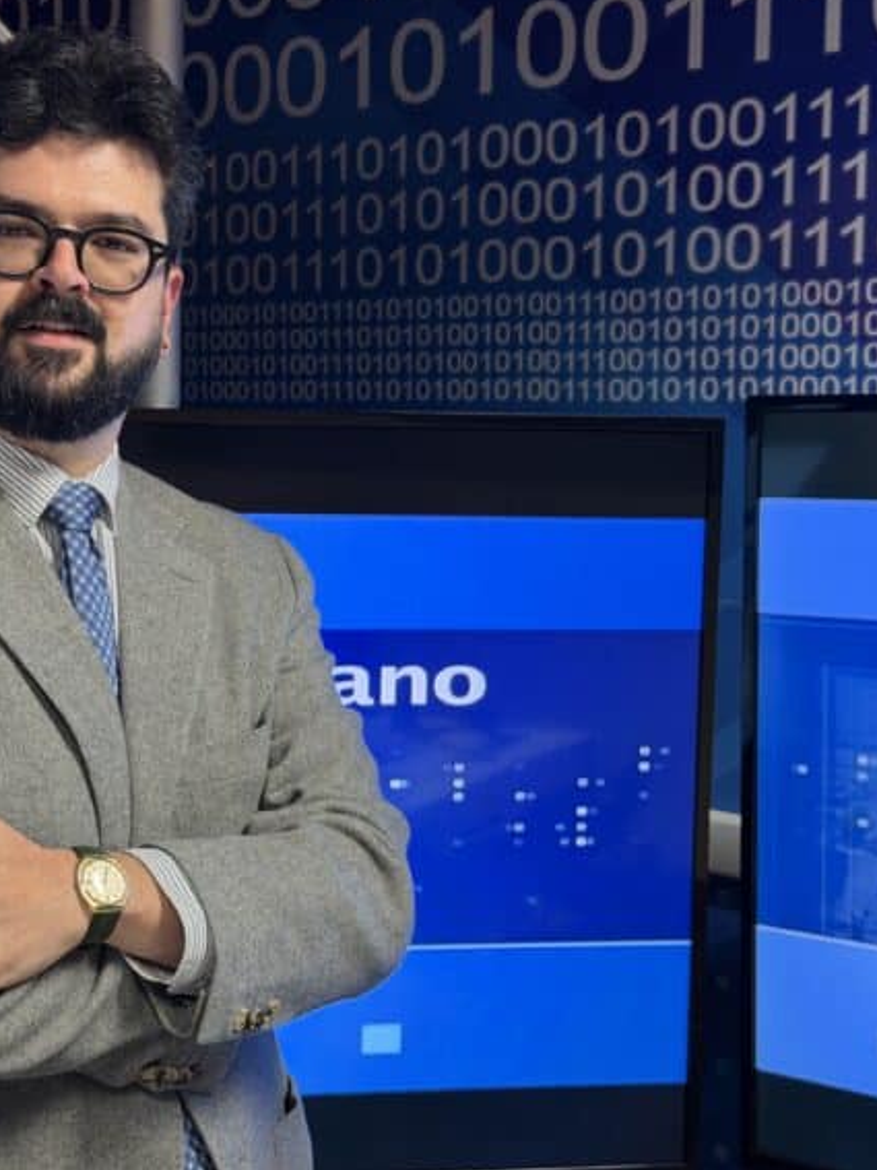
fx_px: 2197
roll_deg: -0.7
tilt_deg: -5.9
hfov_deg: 22.5
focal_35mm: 65
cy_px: 580
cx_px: 291
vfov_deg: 29.8
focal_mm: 6.76
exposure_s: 1/50
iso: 250
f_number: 1.78
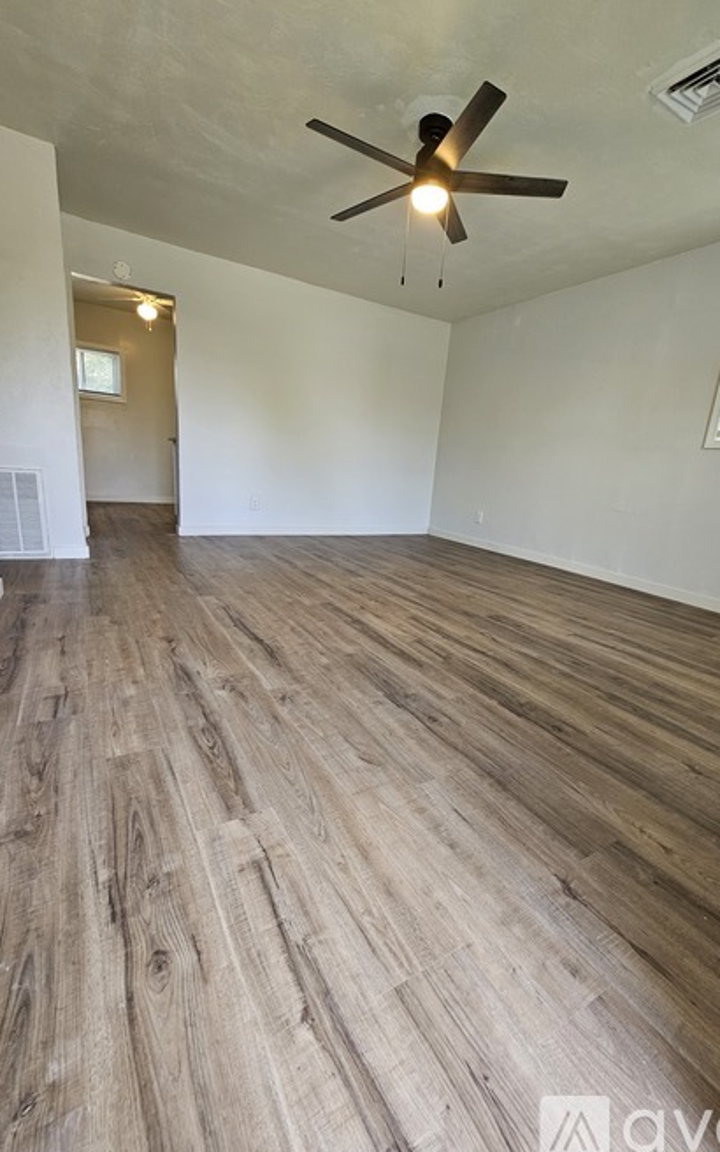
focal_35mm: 14
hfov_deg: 78.5
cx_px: 385
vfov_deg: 105.3
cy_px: 580
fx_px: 440
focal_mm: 2.2
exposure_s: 1/60
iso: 125
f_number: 2.2
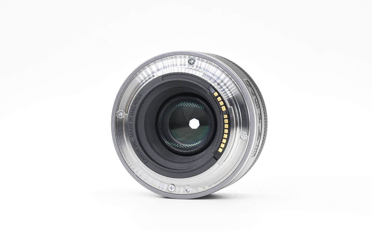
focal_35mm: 120
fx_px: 1240
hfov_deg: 17.1
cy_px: 124
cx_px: 186
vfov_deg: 11.4
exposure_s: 1/125
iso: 1250
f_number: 8
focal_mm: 80
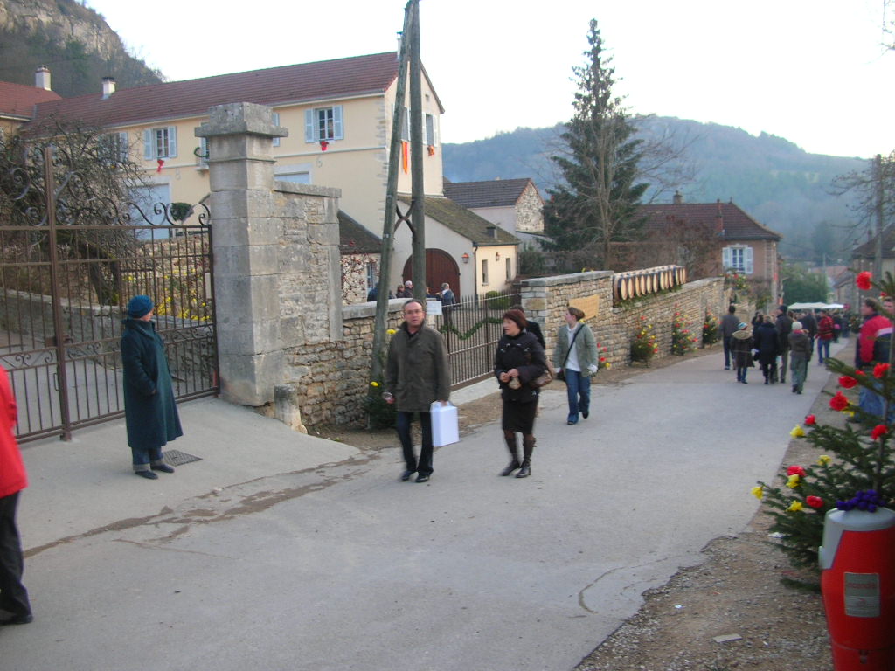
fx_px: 905
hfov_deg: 52.6
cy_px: 336
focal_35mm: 35
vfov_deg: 40.7
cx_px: 448
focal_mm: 5.8
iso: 50
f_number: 2.8
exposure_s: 1/35.3
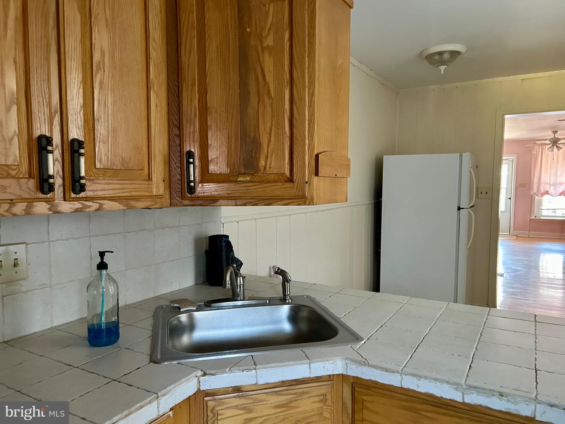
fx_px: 424
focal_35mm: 26
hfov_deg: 67.3
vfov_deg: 53.1
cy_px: 212
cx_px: 282
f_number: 1.5
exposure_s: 1/40
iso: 500
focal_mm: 5.7
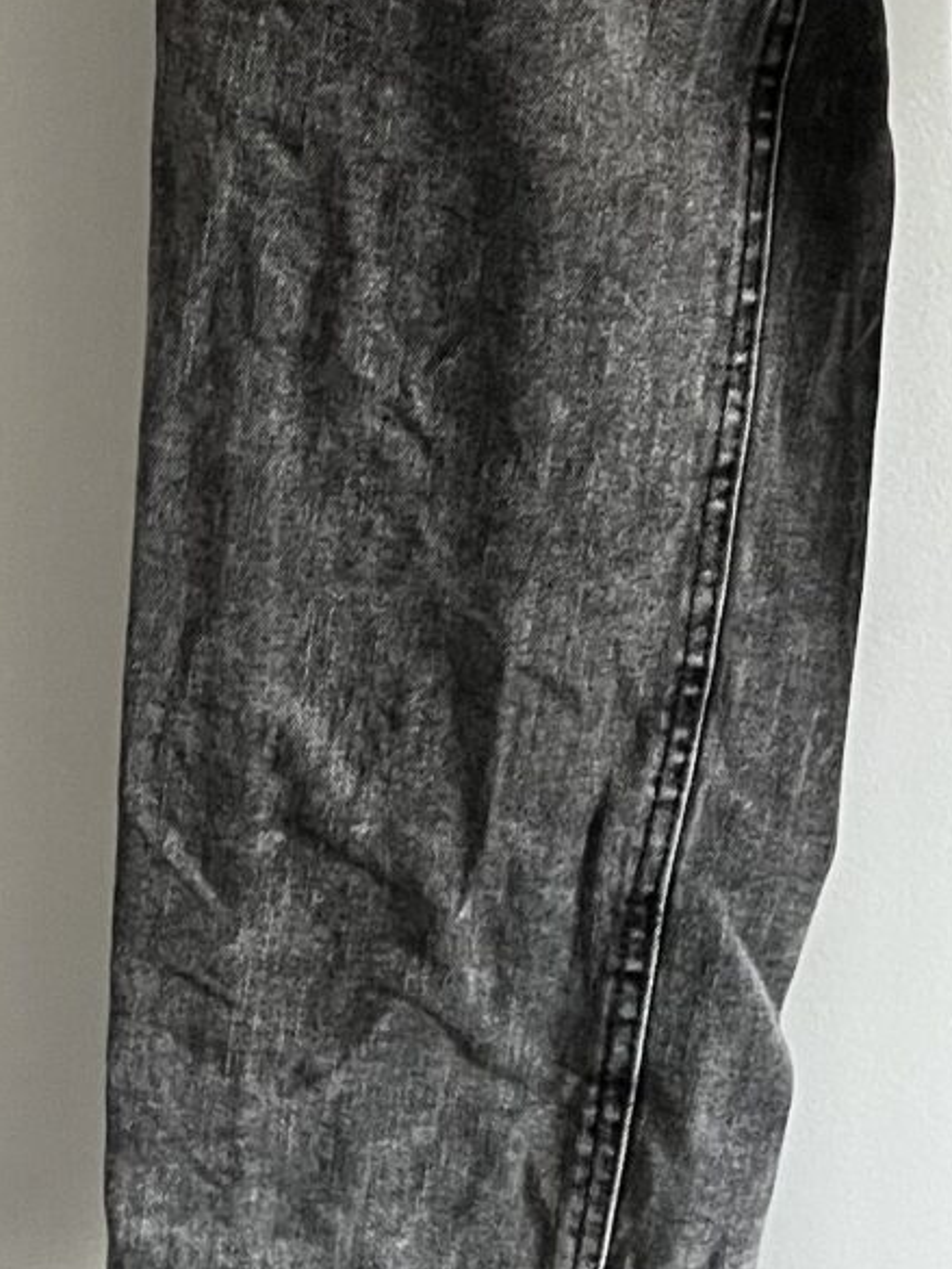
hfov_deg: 15.8
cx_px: 1034
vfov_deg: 20.4
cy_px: -167
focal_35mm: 91
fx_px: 3336
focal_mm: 5.1
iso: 500
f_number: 1.6
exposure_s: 1/60
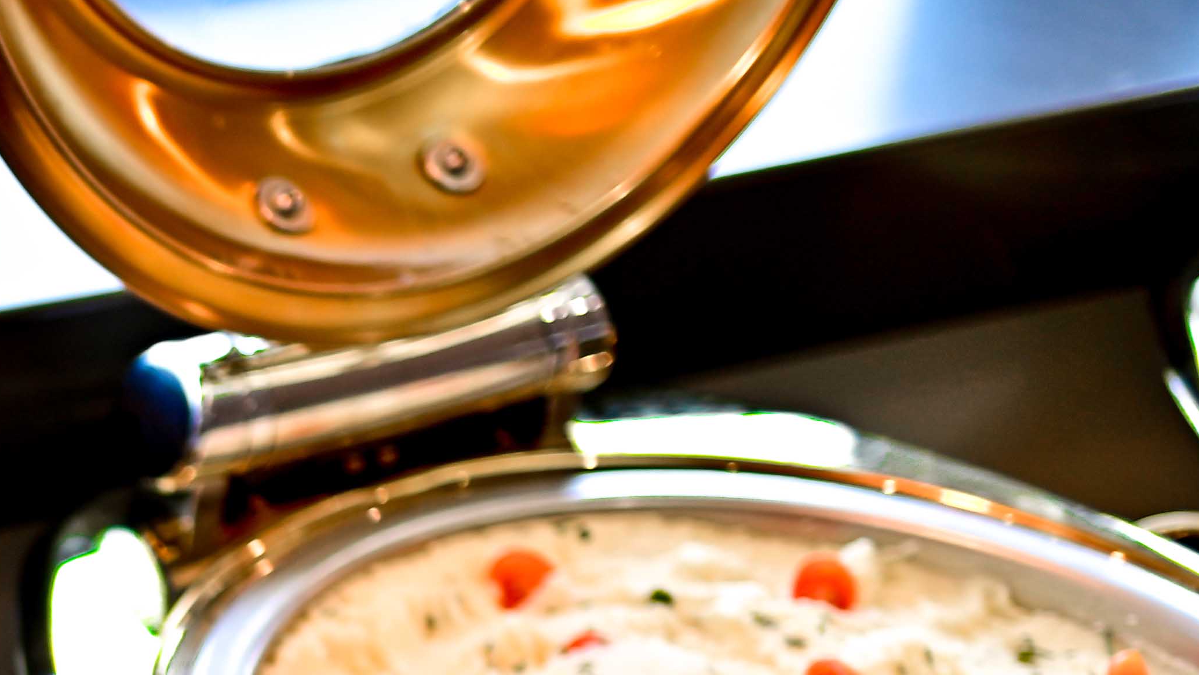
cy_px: 1016
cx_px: -342
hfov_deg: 13.6
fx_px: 4864
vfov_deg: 7.8
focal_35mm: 153
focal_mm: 50
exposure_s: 1/250
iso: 100
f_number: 1.4
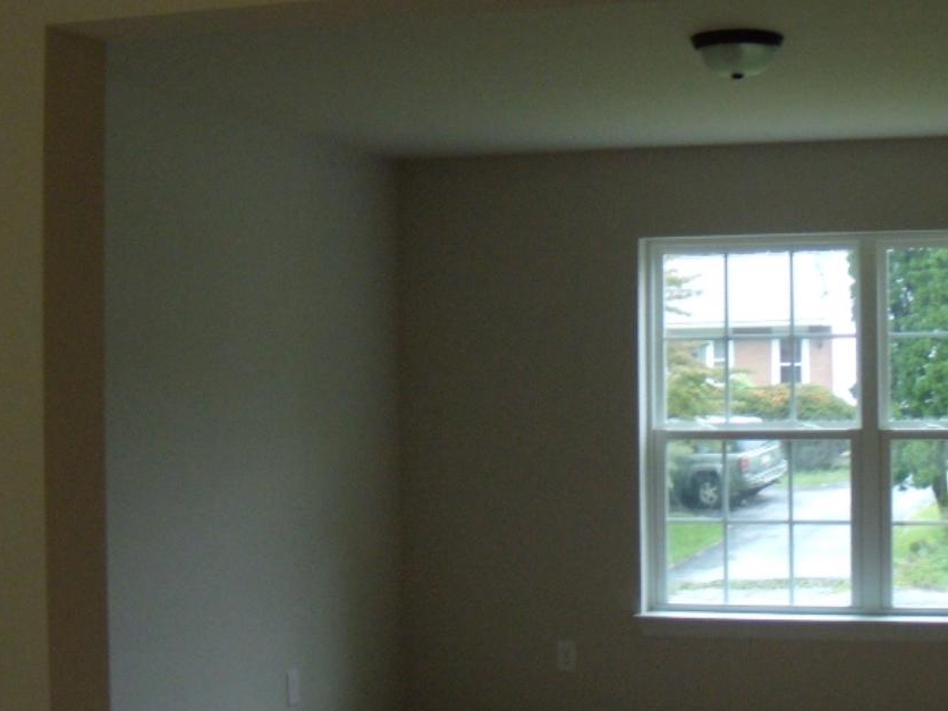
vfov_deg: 23.6
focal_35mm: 62
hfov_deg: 30.7
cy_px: 395
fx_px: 1698
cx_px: 711
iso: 250
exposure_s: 1/60
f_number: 3.6
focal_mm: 6.4
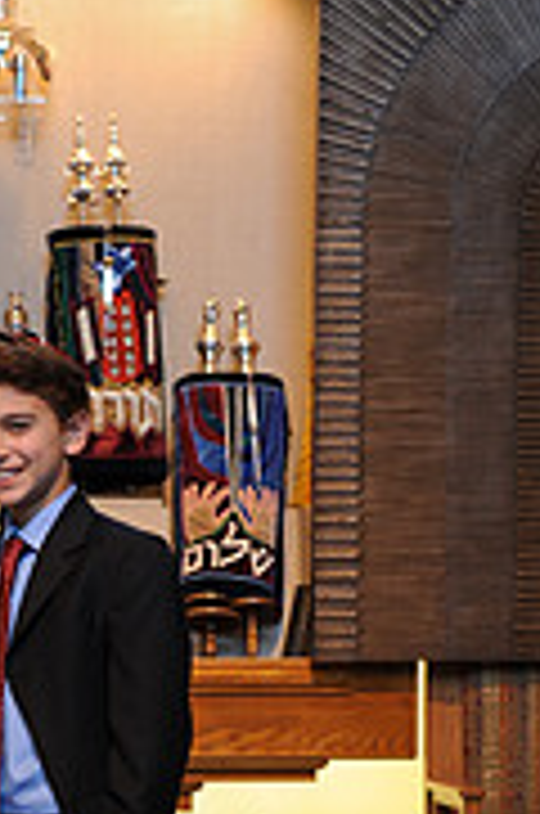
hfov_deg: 12.1
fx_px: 2530
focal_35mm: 112
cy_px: 832
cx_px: 38
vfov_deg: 17.8
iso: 500
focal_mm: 45
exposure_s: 1/50
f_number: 4
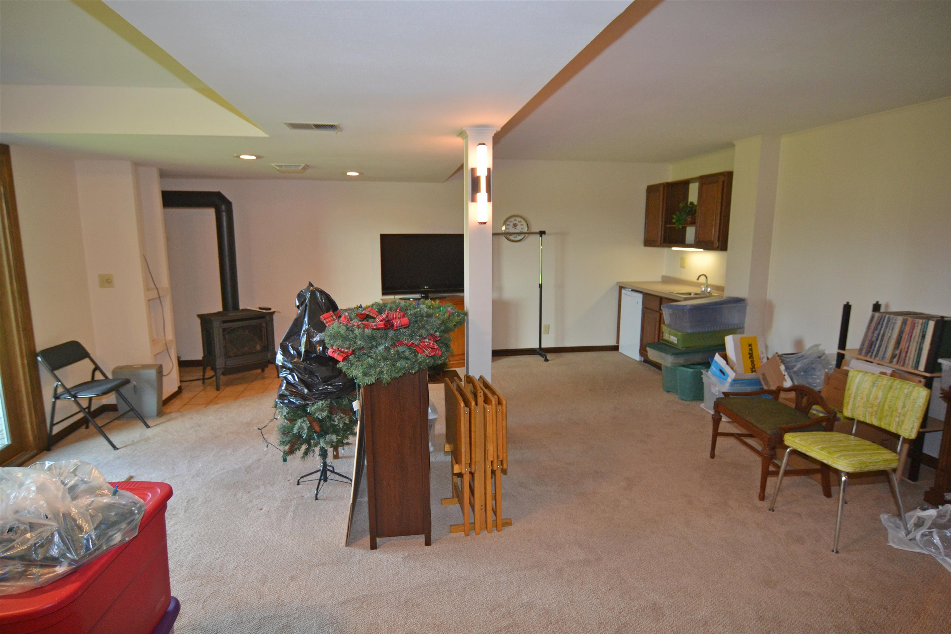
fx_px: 475
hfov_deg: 90.0
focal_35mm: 18
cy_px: 317
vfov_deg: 67.4
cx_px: 476
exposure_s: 1/60
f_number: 4
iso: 640
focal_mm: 12
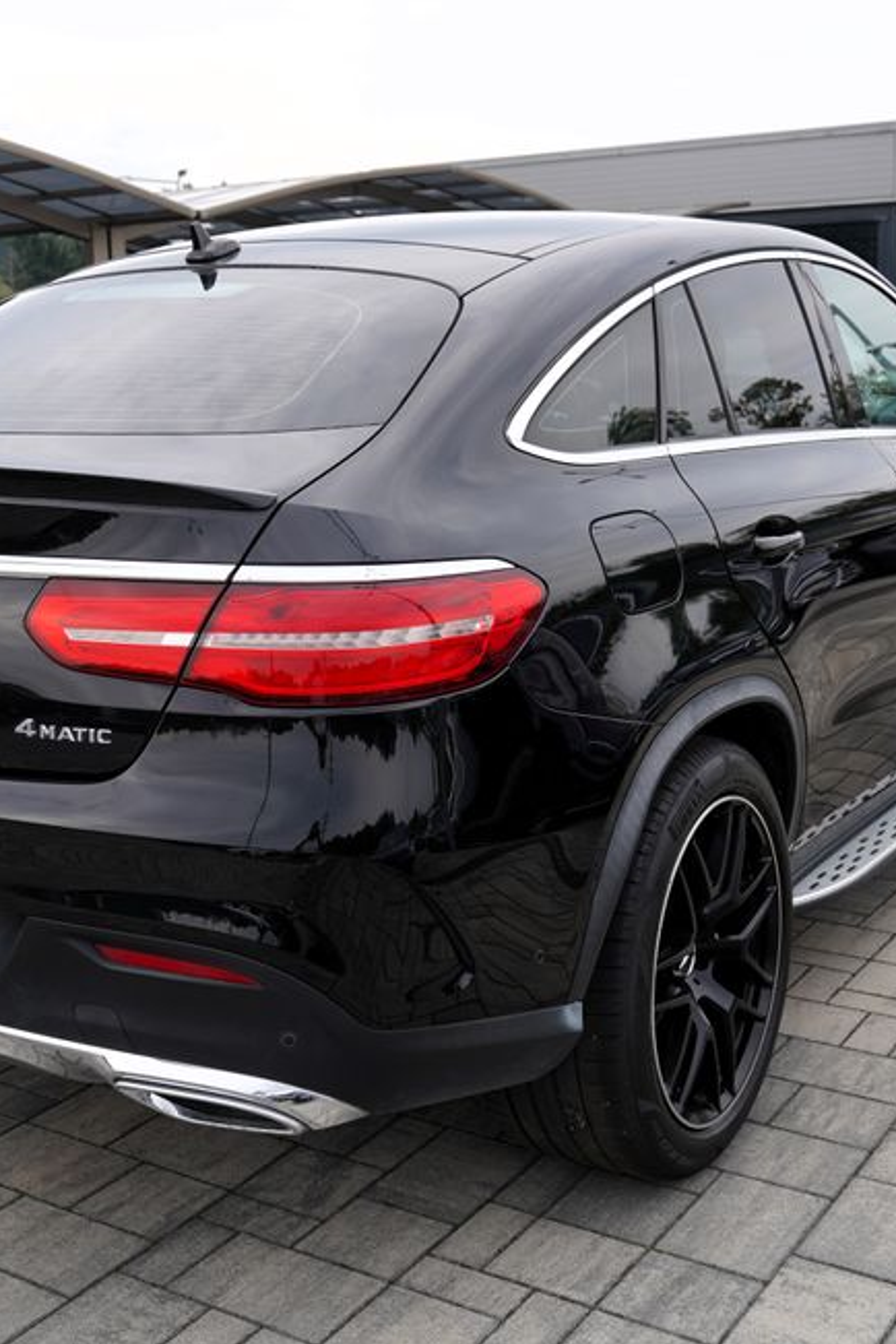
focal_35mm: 44
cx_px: 376
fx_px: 1643
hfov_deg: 30.5
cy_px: 663
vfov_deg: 44.5
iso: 100
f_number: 5
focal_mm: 28
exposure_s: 1/100
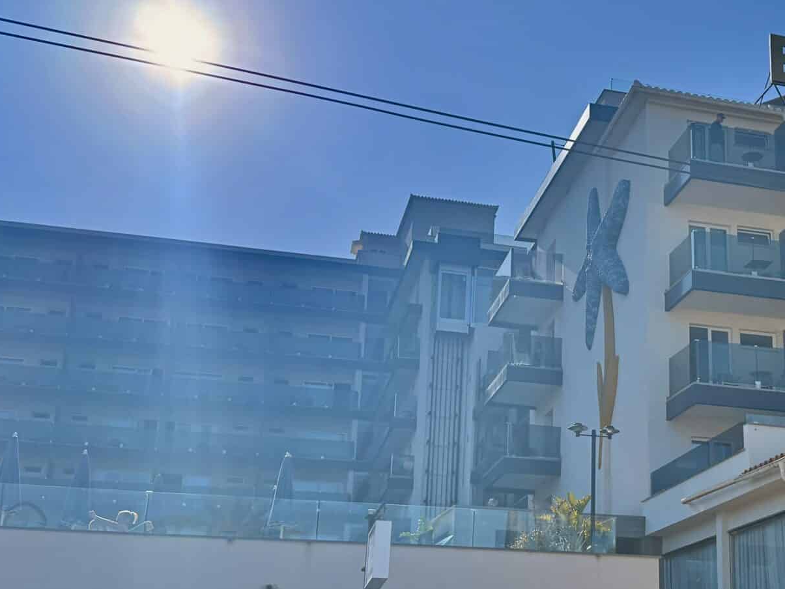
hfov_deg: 36.6
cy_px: 375
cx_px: 587
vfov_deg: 28.4
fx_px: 1157
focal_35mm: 51
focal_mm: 6.76
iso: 100
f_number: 1.78
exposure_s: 1/4167
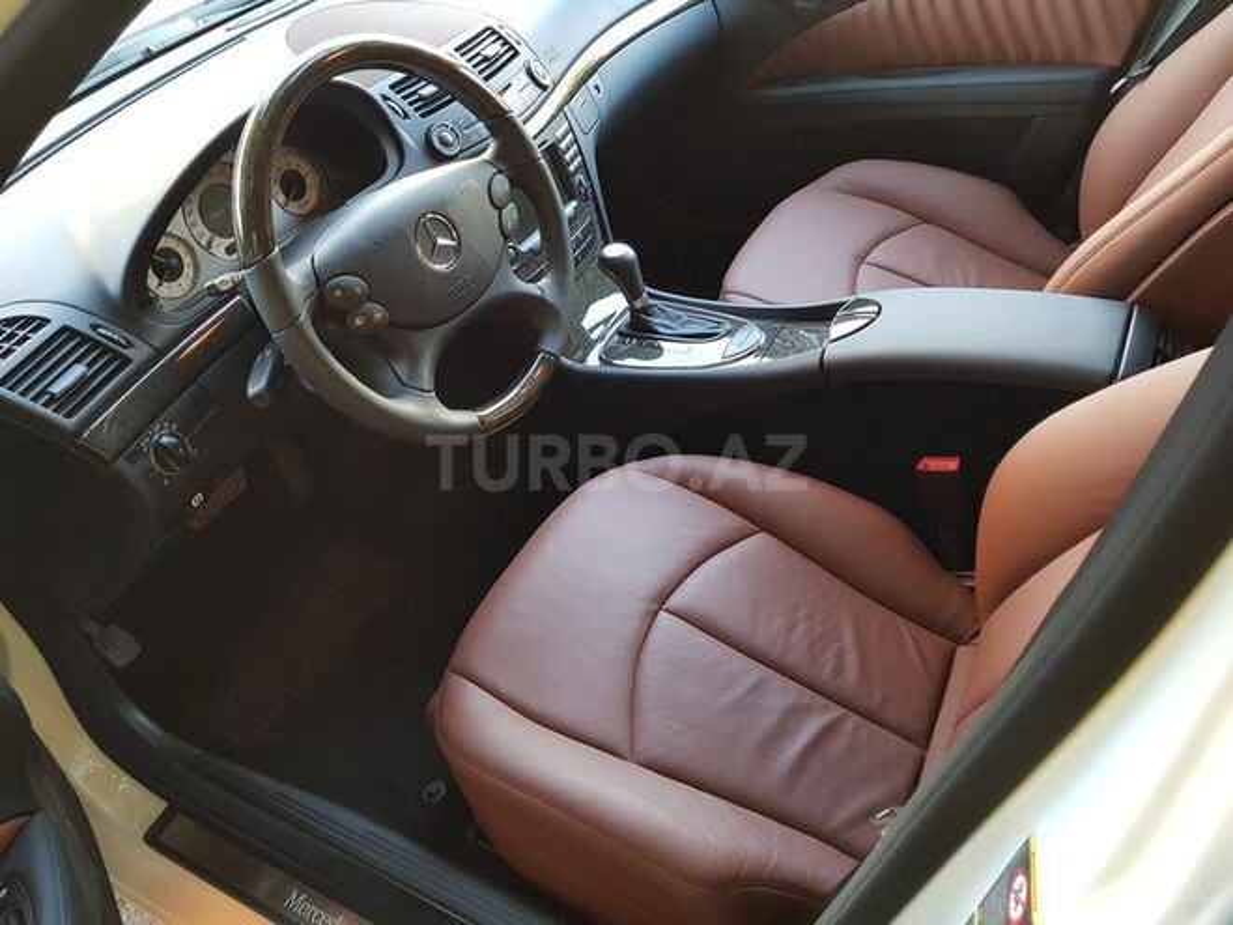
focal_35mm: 26
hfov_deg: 67.3
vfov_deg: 53.1
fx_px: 926
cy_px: 462
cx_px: 616
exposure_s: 1/50
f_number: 1.7
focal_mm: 4.2
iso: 160
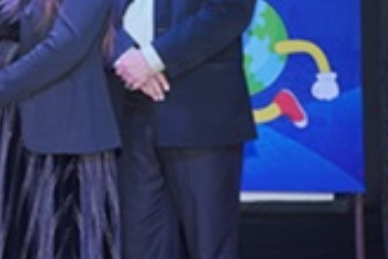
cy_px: 7
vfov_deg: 10.4
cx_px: -190
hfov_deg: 14.6
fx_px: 1412
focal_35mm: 131
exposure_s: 1/125
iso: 250
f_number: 5.6
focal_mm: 40
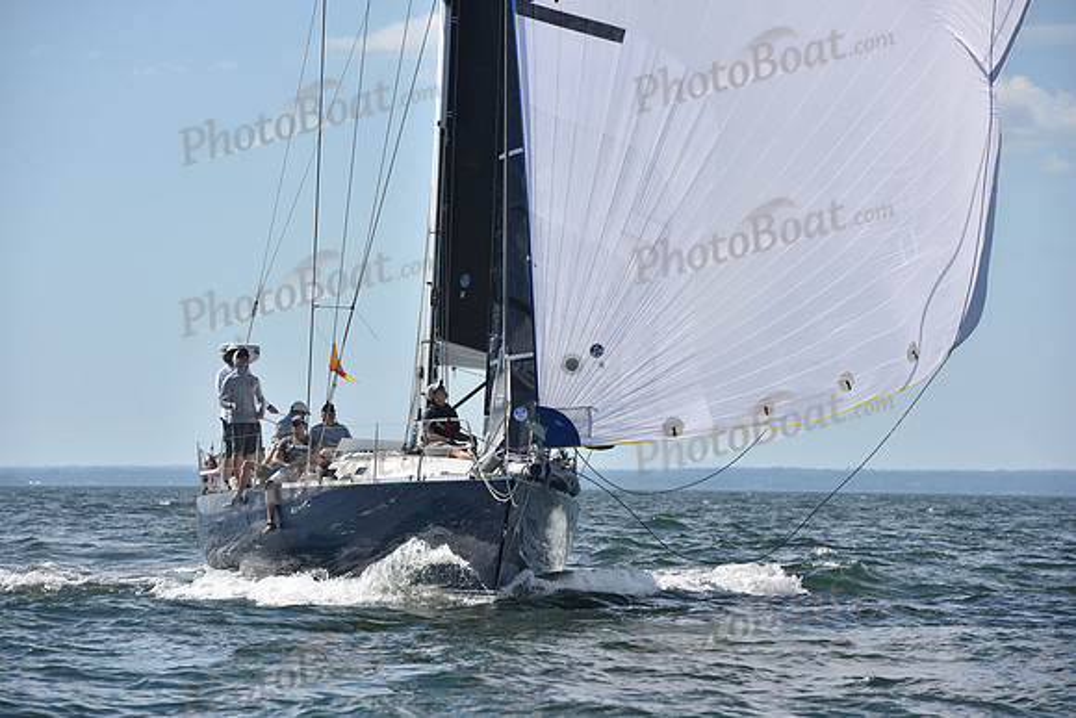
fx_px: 5979
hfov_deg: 10.3
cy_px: 359
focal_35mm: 200
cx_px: 538
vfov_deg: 6.9
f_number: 9
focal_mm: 200
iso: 320
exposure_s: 1/1250
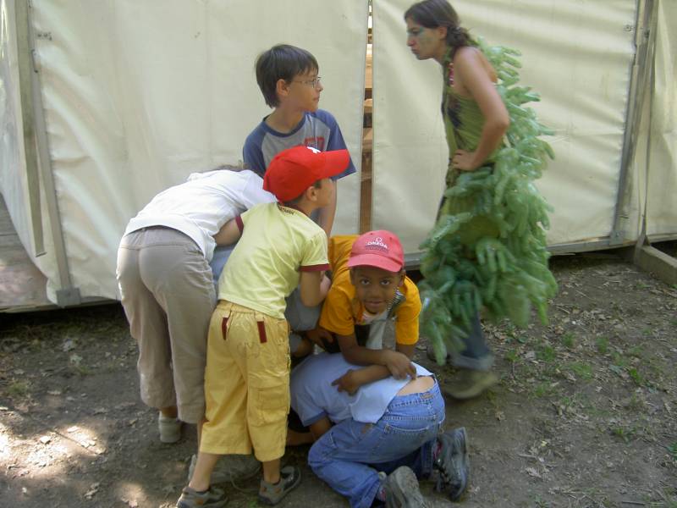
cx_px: 338
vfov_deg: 36.8
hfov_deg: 47.9
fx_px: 763
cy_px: 254
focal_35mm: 39
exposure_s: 1/40
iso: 100
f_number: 2.8
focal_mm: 8
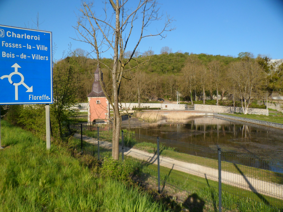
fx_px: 221
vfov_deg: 51.4
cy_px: 106
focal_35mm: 27
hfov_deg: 65.3
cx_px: 142
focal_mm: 4.9
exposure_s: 1/750
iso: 80
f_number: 3.3
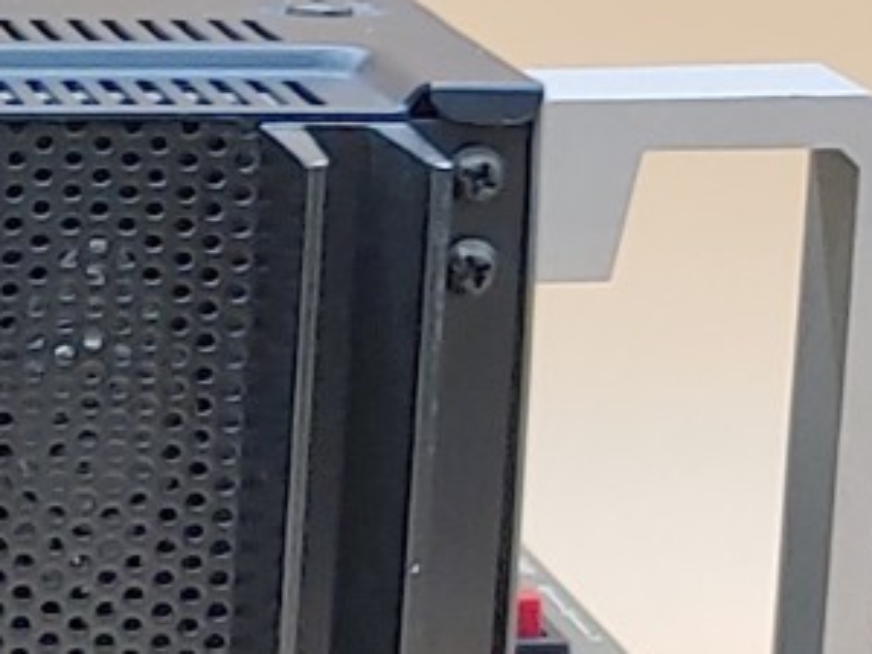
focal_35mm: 197
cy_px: 701
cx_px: -997
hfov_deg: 9.3
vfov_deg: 7.5
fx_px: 4963
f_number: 1.8
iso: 50
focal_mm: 4.36
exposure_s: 1/61
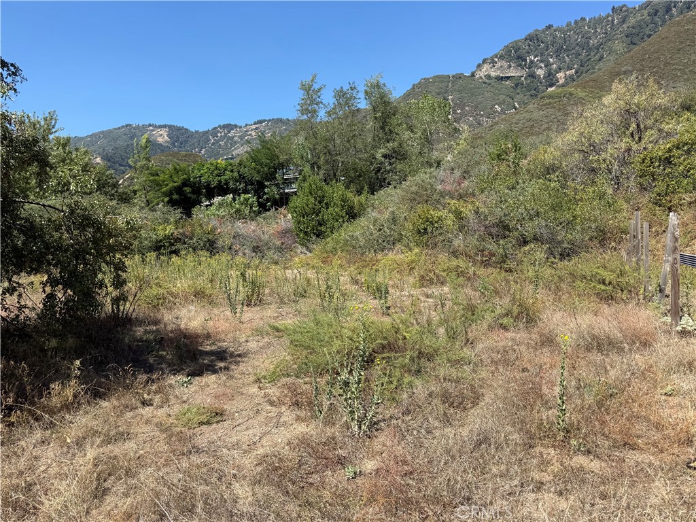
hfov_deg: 71.6
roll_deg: +1.5
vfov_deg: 56.8
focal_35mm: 24
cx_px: 348
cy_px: 261
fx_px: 483
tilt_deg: -4.2
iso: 80
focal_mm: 6.76
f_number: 1.78
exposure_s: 1/2611
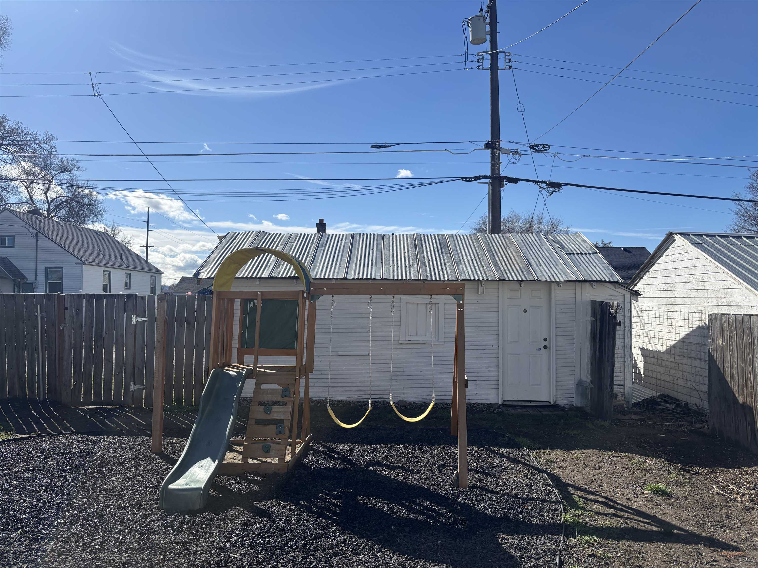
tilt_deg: +2.5
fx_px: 569
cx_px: 379
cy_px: 284
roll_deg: -0.9
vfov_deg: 53.1
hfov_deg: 67.3
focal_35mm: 26
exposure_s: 1/4425
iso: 50
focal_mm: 5.96
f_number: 1.6
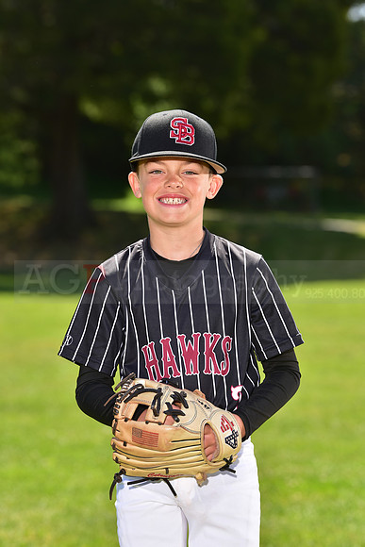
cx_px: 182
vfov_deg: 13.7
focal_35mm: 150
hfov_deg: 9.2
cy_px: 274
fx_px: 2280
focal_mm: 150
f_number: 5.6
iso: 100
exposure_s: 1/250
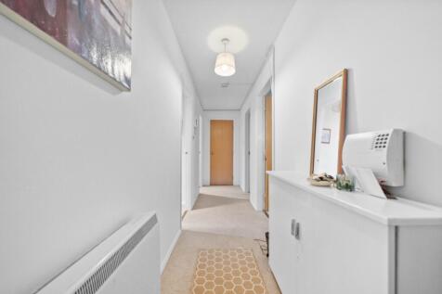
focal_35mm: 12
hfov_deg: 112.6
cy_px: 147
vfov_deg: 90.0
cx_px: 221
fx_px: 147
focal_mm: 12
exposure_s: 1/4
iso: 1600
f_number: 5
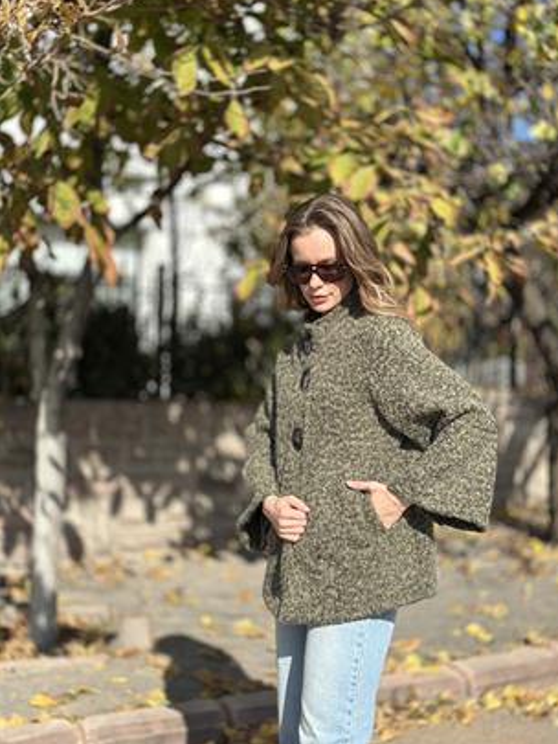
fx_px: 1053
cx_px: 283
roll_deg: -2.3
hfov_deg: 29.7
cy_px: 374
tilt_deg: +1.4
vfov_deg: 38.9
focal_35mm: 49
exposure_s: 1/5882
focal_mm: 6.86
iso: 100
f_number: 1.78
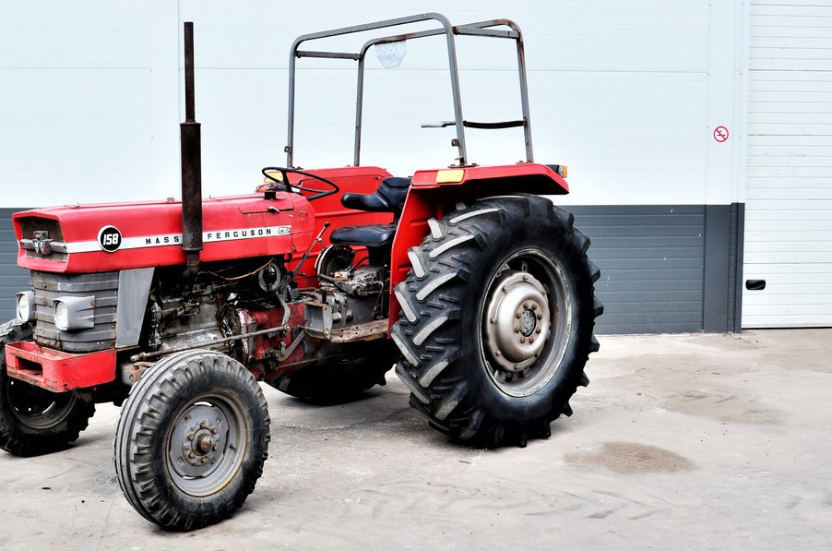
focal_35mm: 45
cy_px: 246
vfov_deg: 29.9
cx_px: 270
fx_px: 1031
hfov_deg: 43.3
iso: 125
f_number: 7.1
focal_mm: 21
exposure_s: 1/320
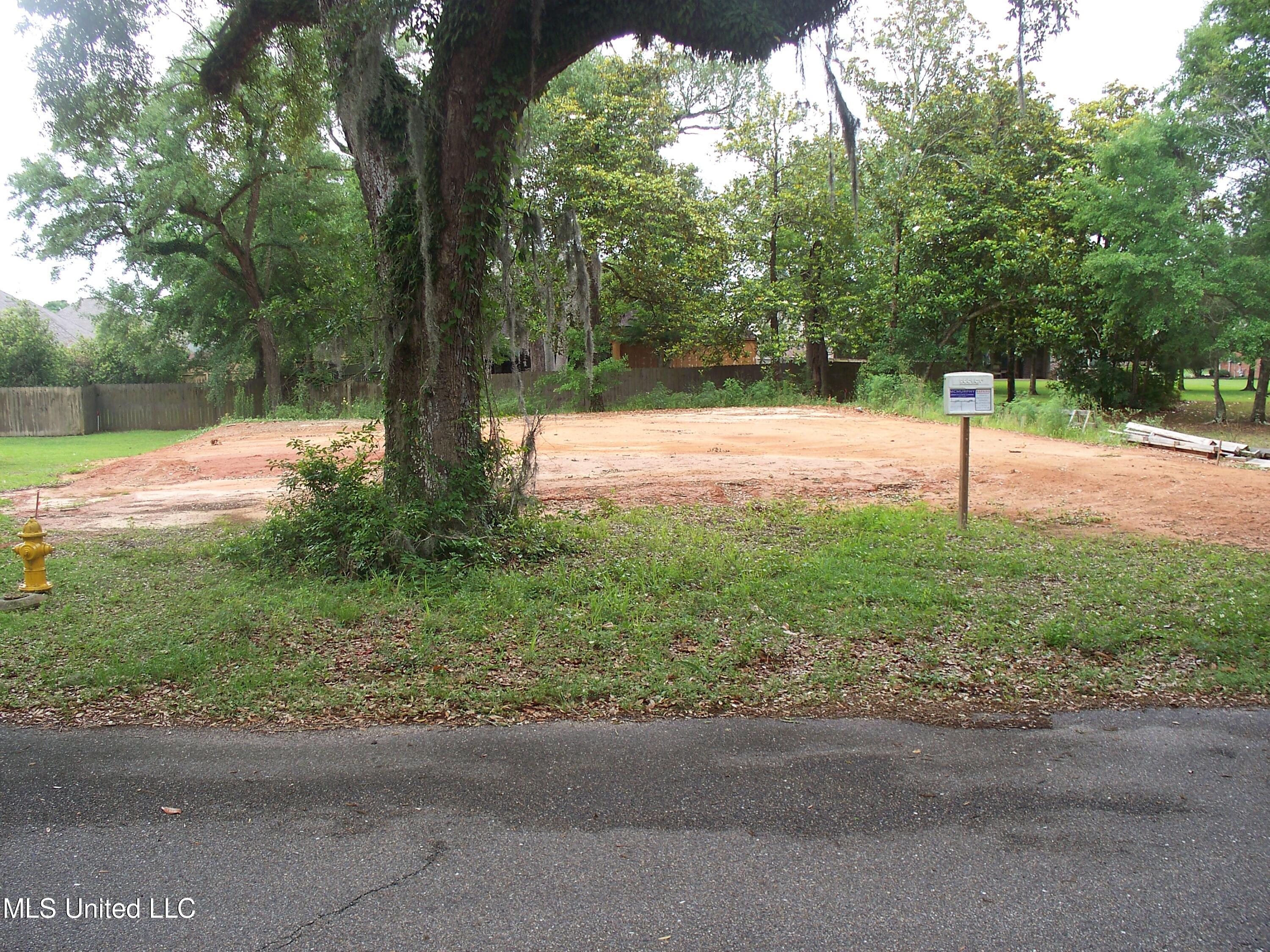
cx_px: 635
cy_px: 476
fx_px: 1321
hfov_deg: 51.4
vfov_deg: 39.7
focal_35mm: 36
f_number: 2.8
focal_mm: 7.54
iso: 80
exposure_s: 1/125
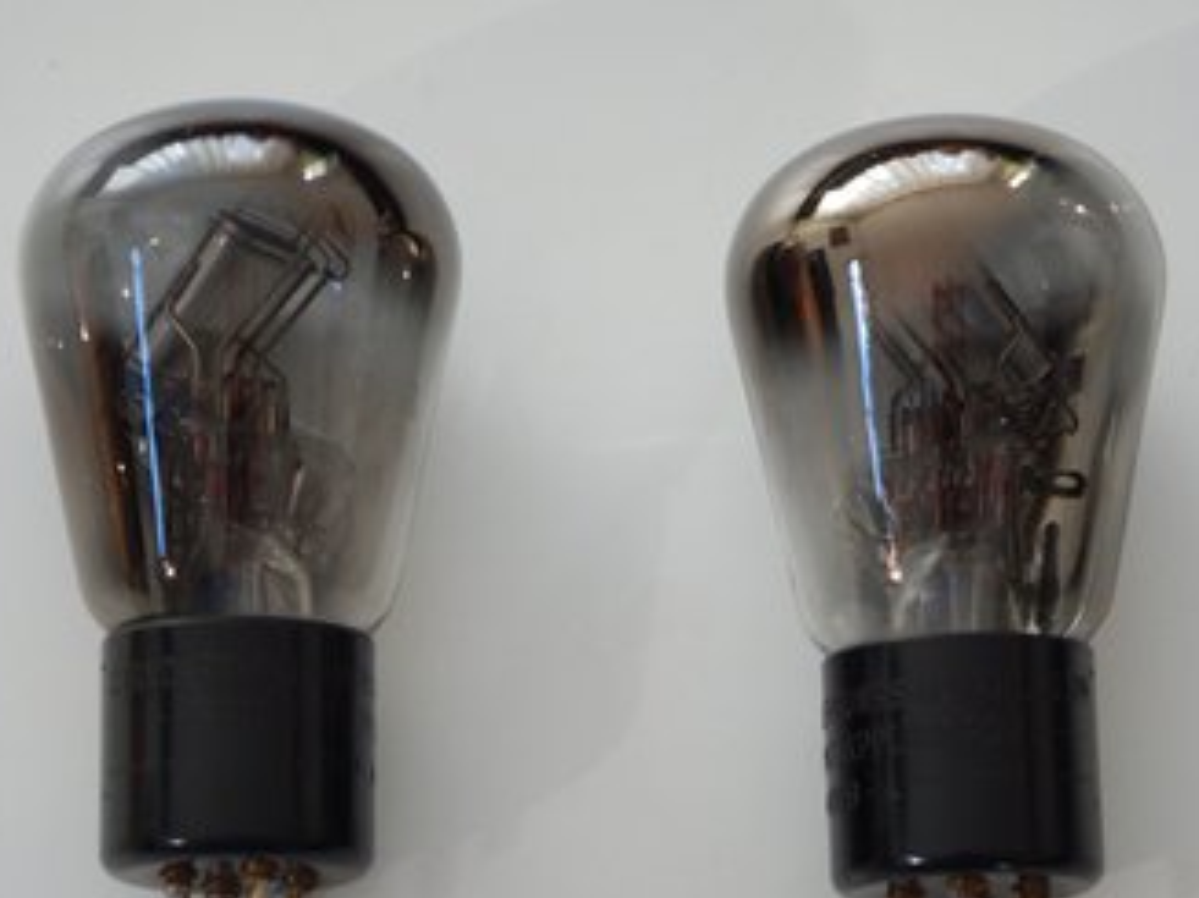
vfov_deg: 10.1
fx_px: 5090
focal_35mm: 147
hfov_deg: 13.4
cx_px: 620
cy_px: 517
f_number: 4.9
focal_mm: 21.5
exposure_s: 1/30
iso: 320
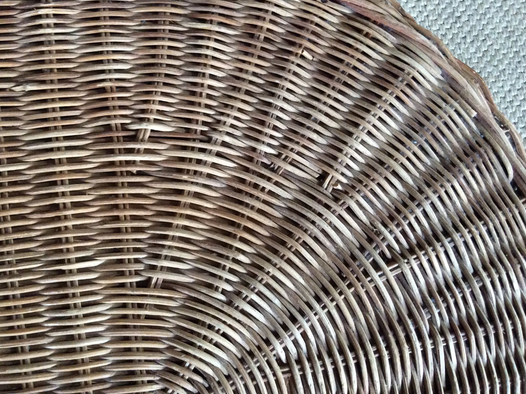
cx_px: 228
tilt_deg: -82.3
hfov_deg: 50.0
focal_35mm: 37
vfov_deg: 38.6
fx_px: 562
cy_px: 168
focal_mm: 3.3
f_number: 2.4
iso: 250
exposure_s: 1/25
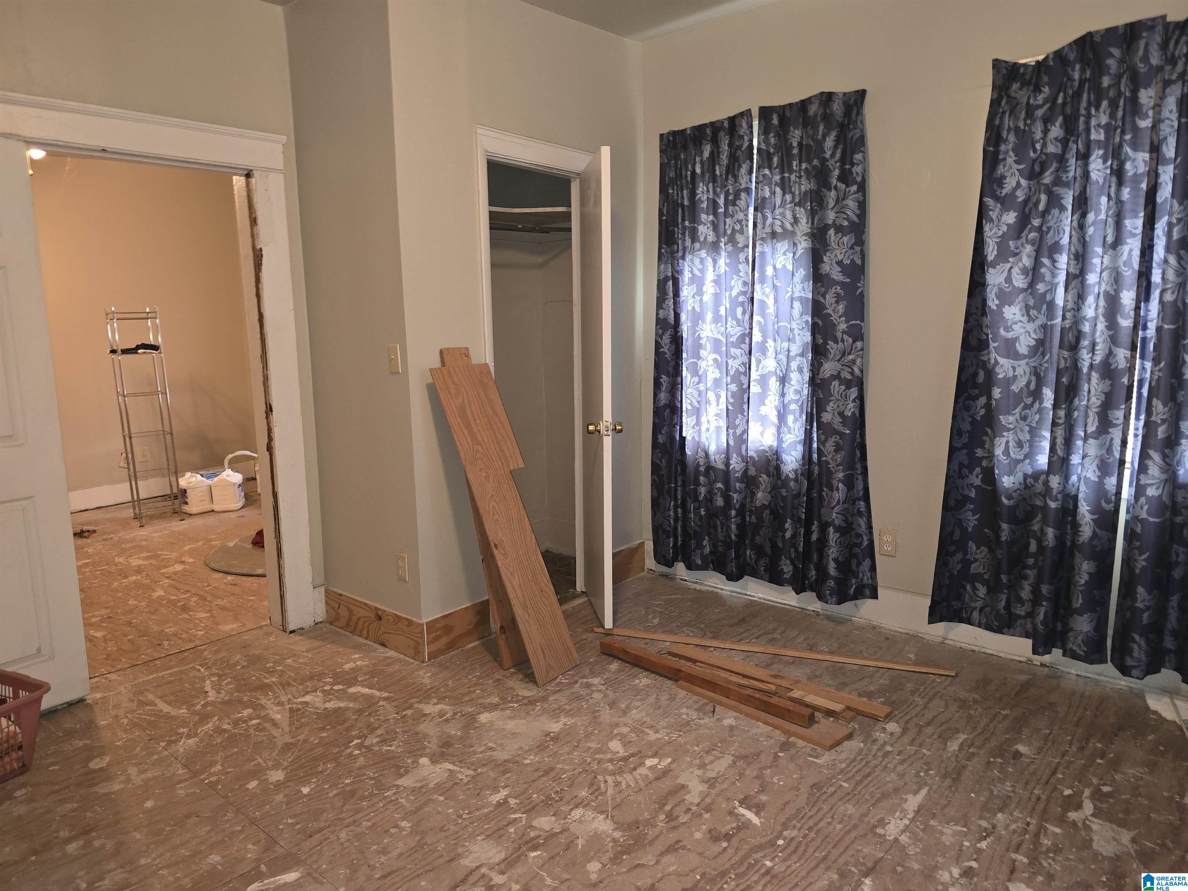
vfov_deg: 58.9
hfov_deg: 73.9
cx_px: 594
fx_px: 789
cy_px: 446
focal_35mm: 23
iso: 125
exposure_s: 1/15
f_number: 1.7
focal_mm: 6.3
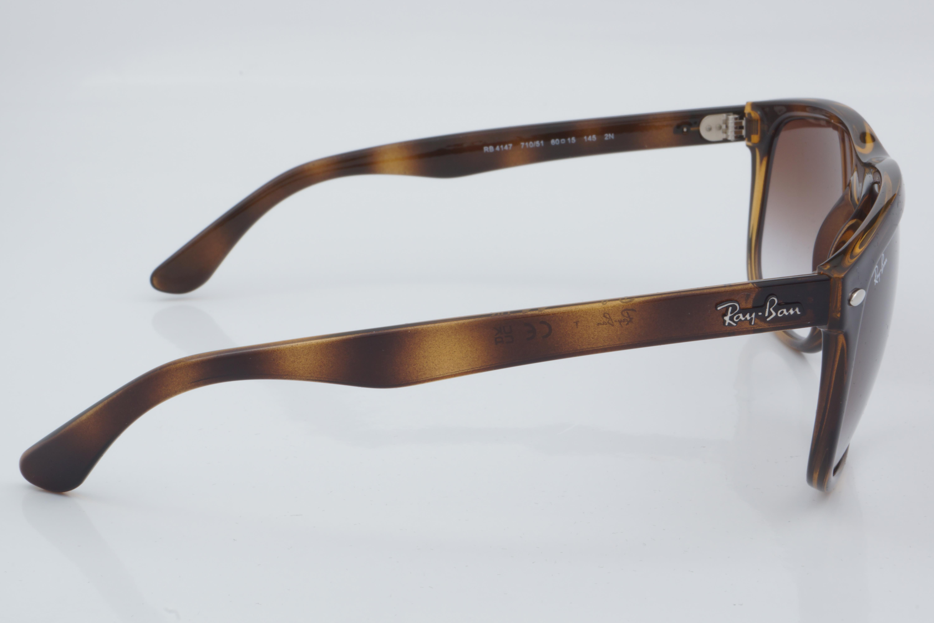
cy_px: 312
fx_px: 1946
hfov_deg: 27.0
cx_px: 467
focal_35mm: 75
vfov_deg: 18.2
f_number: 32
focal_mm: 50
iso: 100
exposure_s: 1/4
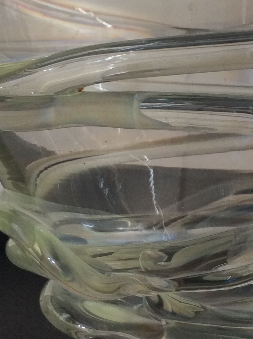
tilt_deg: -3.9
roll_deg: -0.4
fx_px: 723
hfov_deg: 19.5
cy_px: 160
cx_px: 229
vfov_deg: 26.4
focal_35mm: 74
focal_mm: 3.3
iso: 80
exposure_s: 1/25
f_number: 2.4
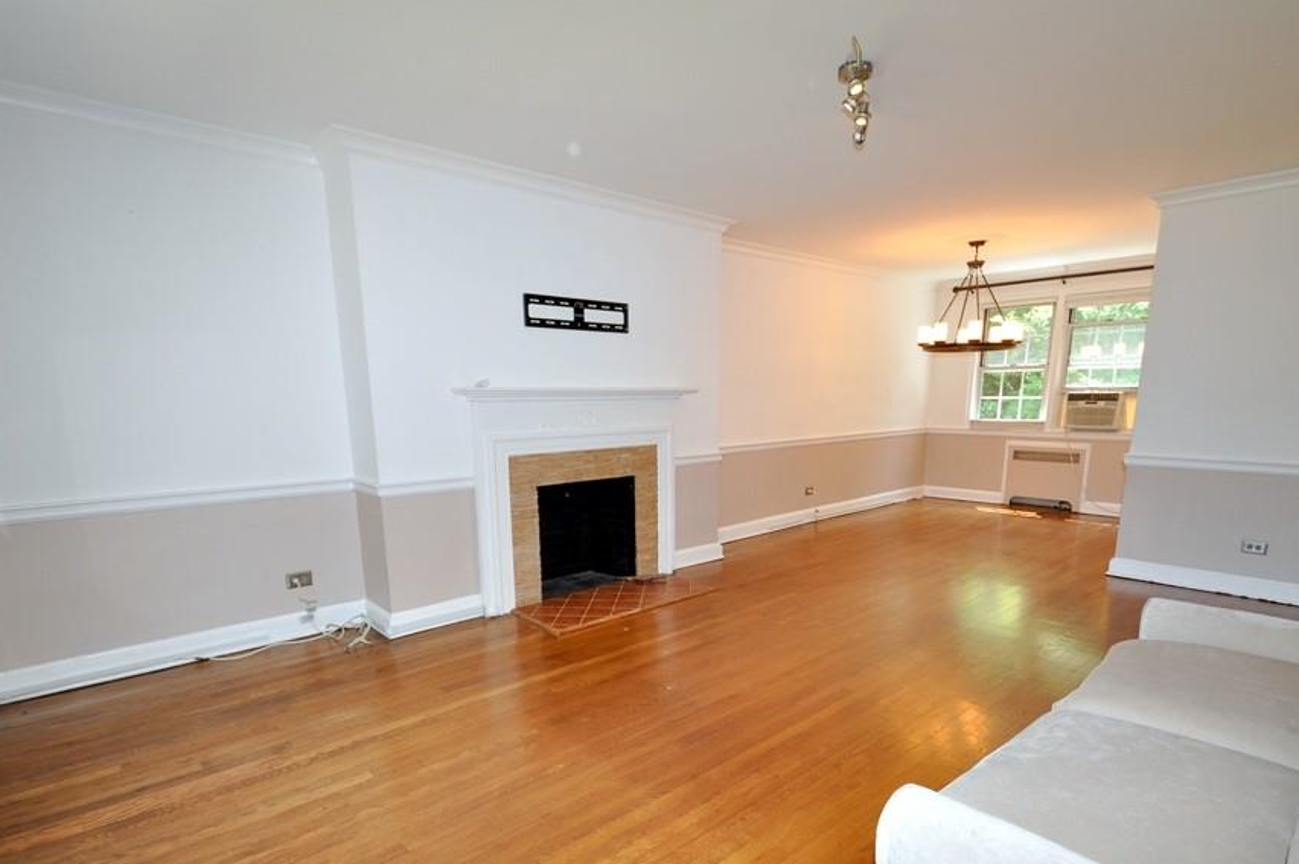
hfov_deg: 90.0
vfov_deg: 66.7
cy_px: 515
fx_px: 649
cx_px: 661
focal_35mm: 18
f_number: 4
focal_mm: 10
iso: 400
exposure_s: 1/60
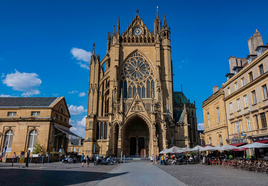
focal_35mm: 27
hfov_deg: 66.0
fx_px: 206
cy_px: 101
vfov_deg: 48.6
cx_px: 138
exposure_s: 1/4000
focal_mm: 24
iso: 1000
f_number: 7.1
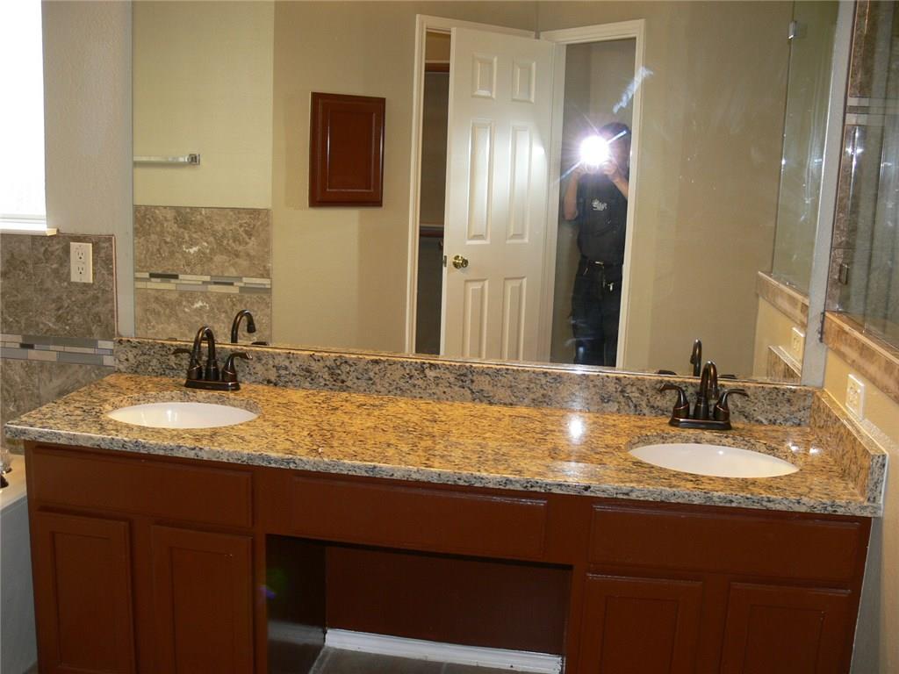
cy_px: 337
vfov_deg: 40.7
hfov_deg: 52.6
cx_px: 450
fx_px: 909
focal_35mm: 35
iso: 100
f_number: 2.8
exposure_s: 1/30
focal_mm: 7.4
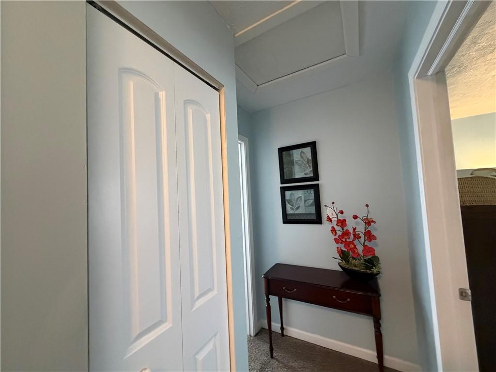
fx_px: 201
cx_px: 248
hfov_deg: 102.1
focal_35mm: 14
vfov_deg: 85.7
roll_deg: +3.0
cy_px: 186
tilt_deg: +3.1
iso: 800
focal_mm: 2.22
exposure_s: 1/60
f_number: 2.2
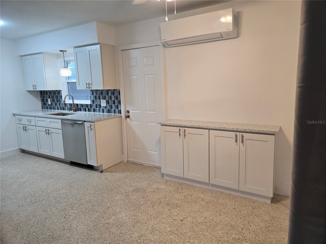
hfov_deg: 73.9
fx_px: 217
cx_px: 163
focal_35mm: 23
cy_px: 122
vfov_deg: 58.9
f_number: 1.8
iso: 160
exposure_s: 1/120
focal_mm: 5.4
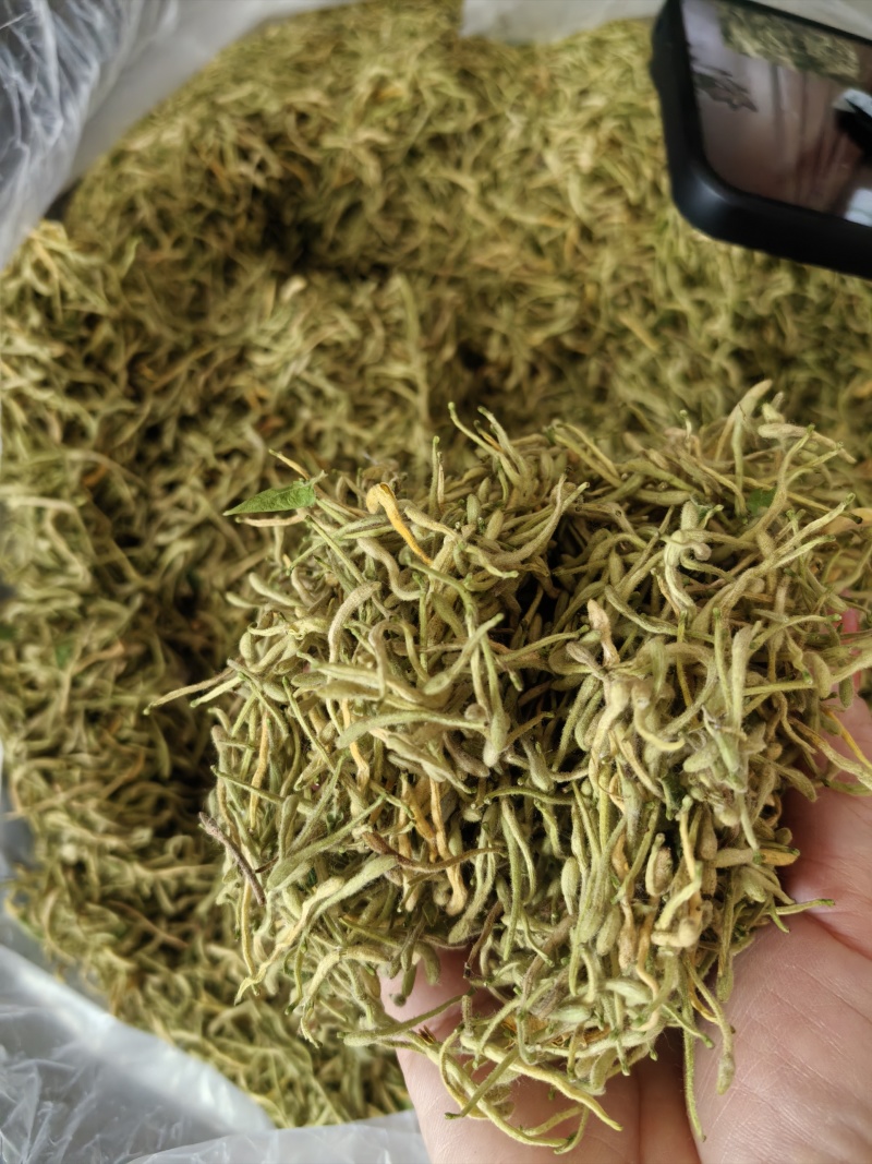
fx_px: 907
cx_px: 436
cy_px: 582
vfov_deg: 65.3
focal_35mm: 27
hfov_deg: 51.3
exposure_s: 1/167
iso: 500
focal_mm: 5.72
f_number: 2
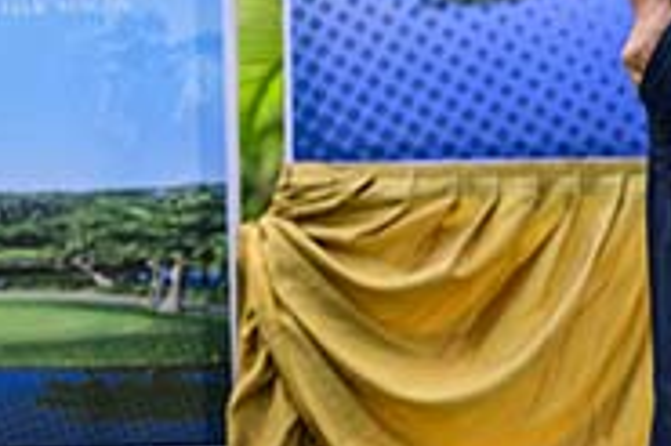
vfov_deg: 3.3
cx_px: 1429
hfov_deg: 4.9
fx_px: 7635
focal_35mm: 410
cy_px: -91
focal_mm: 79
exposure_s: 1/1600
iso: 280
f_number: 2.8
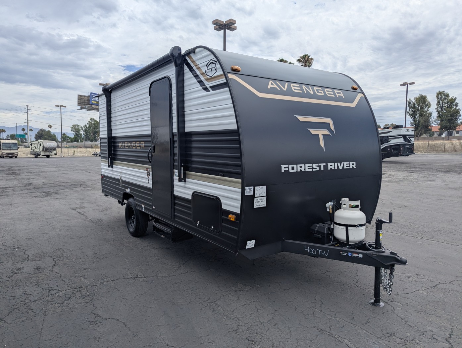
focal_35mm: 24
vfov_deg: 56.9
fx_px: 321
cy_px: 174
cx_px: 231
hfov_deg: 71.5
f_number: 1.85
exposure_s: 1/3145
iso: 48
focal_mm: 6.81
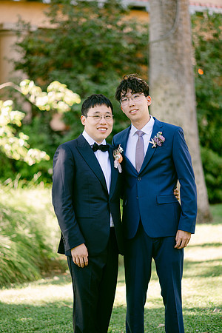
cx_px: 111
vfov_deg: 23.9
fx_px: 786
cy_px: 166
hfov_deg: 16.1
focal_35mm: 85
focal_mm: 85
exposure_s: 1/320
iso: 80
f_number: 1.8
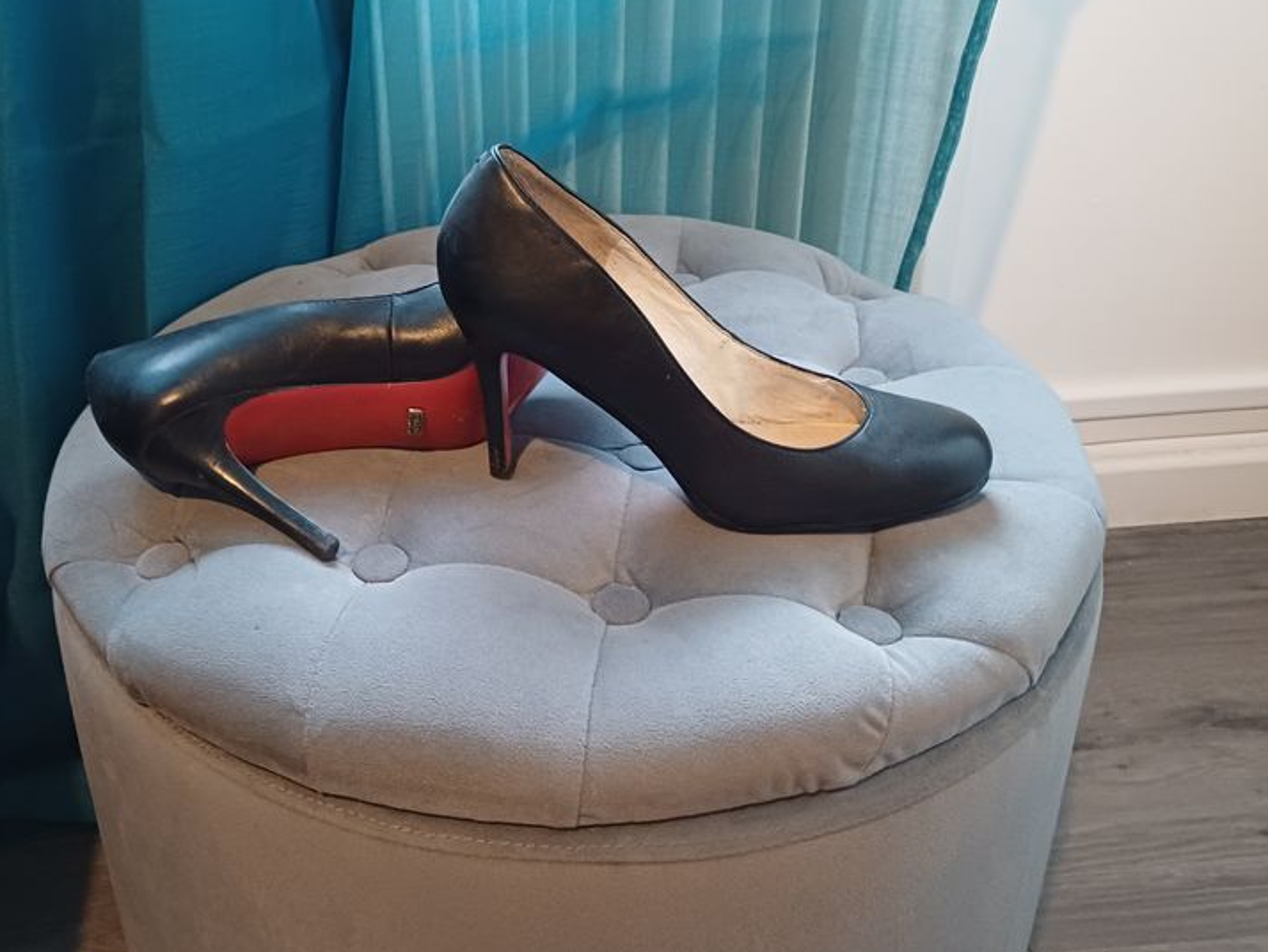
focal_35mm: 35
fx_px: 1282
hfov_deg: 52.0
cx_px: 471
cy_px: 419
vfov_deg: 40.7
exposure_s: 1/20
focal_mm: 4.65
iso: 640
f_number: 1.8
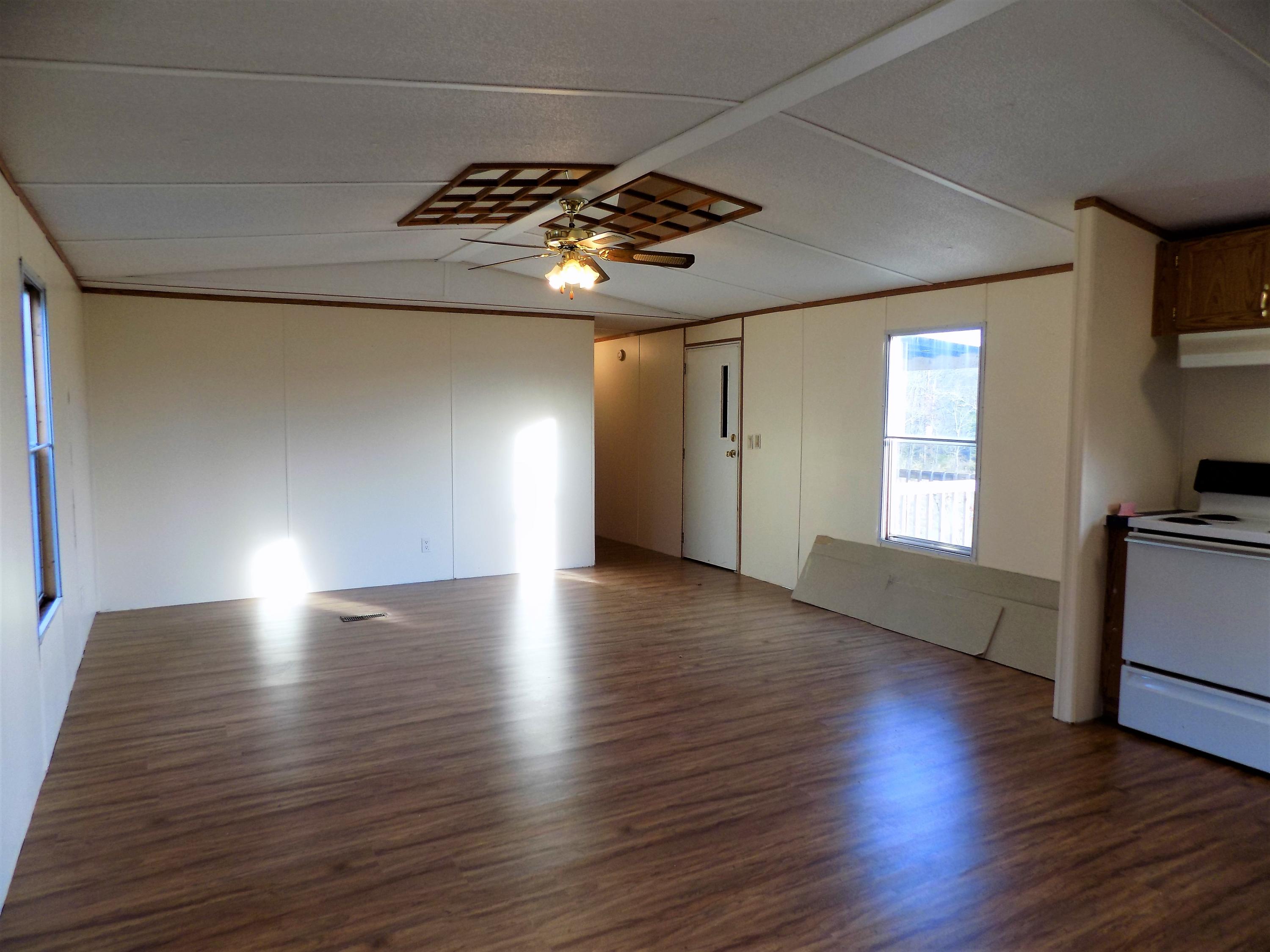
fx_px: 844
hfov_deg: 73.9
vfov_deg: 58.9
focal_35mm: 23
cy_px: 476
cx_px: 635
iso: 80
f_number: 3.1
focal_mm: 4
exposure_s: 1/30
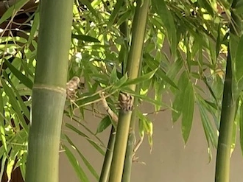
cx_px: 179
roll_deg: -1.5
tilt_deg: -3.3
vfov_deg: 8.6
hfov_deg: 12.1
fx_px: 1143
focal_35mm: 163
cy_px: 373
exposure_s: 1/120
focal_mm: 3.99
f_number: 1.8
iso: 32
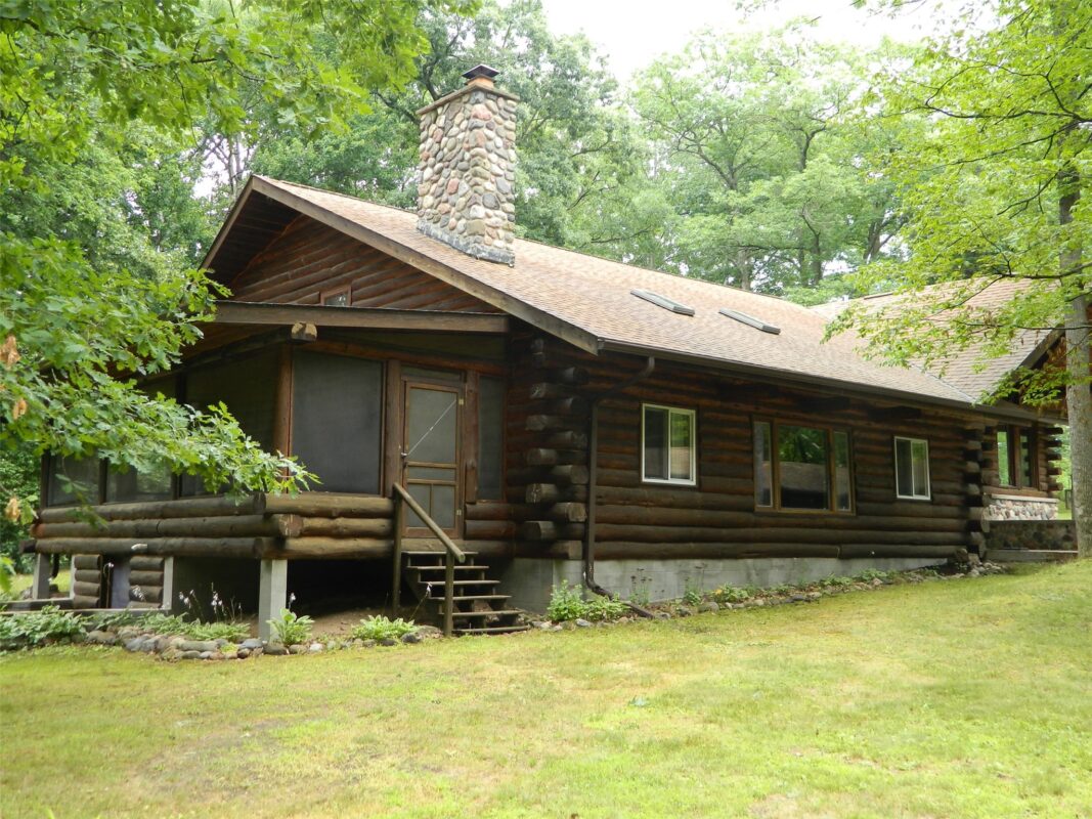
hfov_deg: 52.6
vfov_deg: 40.7
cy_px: 410
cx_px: 546
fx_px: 1104
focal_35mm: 35
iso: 80
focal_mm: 6.2
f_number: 3.3
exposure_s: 1/80
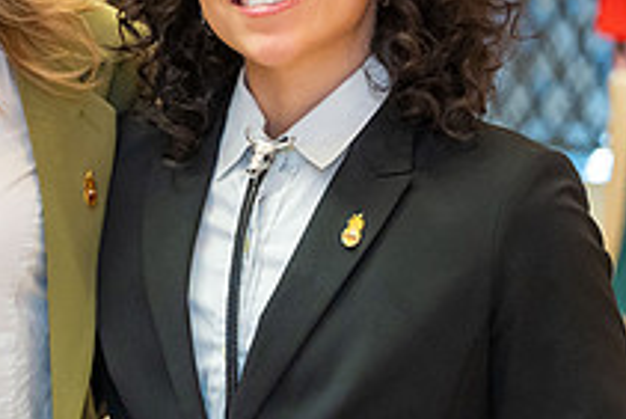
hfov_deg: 12.7
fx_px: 2732
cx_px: -191
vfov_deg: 8.8
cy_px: 170
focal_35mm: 157
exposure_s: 1/320
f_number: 2.8
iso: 2500
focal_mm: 50
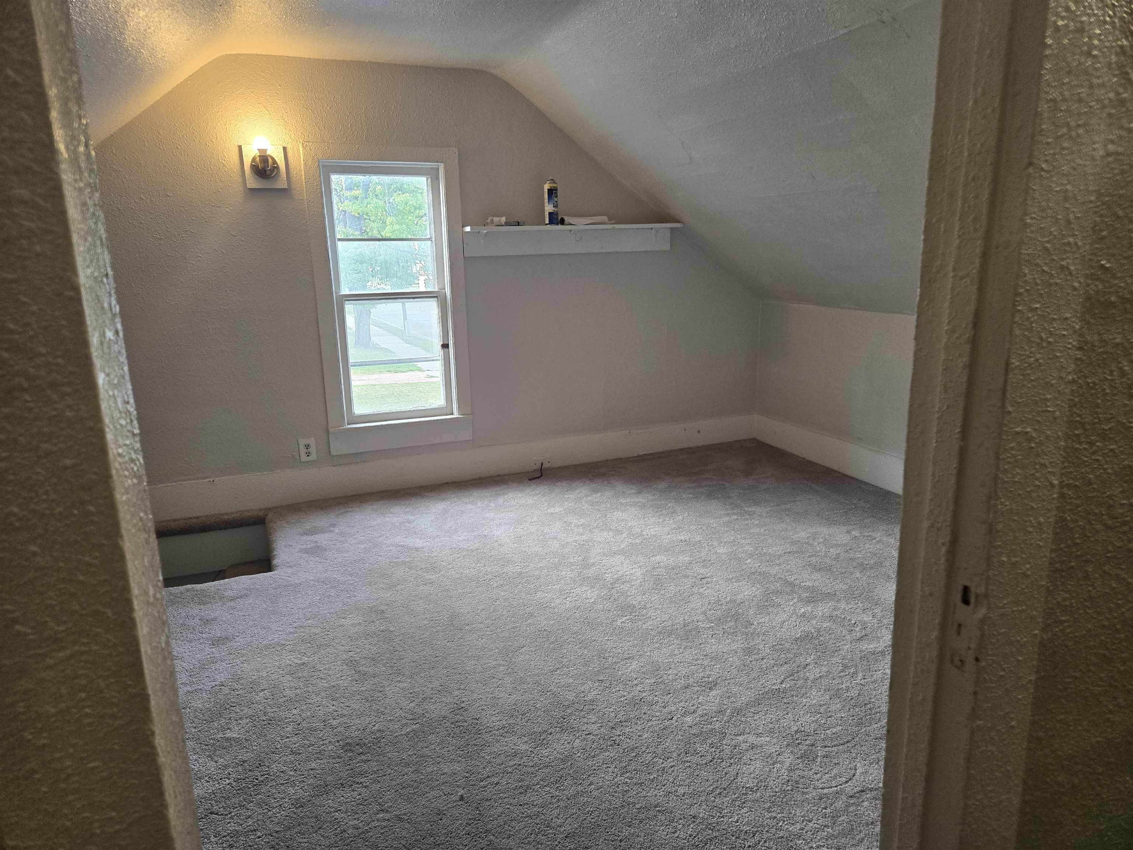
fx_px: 753
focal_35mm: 23
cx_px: 566
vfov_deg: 58.9
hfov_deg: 73.9
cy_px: 425
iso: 200
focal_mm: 5.4
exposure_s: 1/120
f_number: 1.8
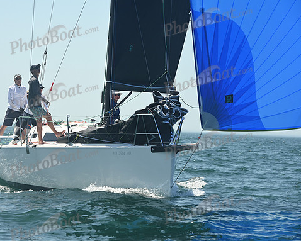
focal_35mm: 165
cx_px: 132
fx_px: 1471
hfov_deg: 11.7
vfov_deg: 9.4
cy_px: 120
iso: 320
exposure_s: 1/1000
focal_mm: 145
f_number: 10
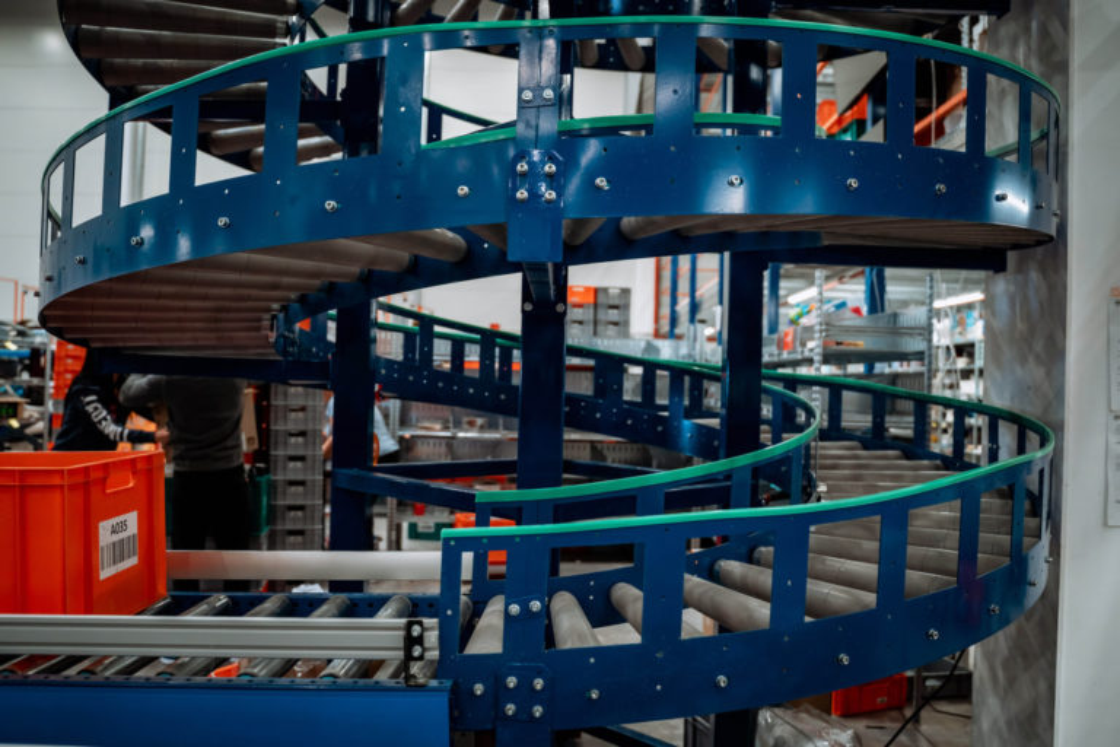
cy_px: 374
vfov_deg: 46.4
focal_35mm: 28
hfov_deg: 65.5
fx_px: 871
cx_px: 560
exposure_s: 1/200
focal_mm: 28
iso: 800
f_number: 3.2
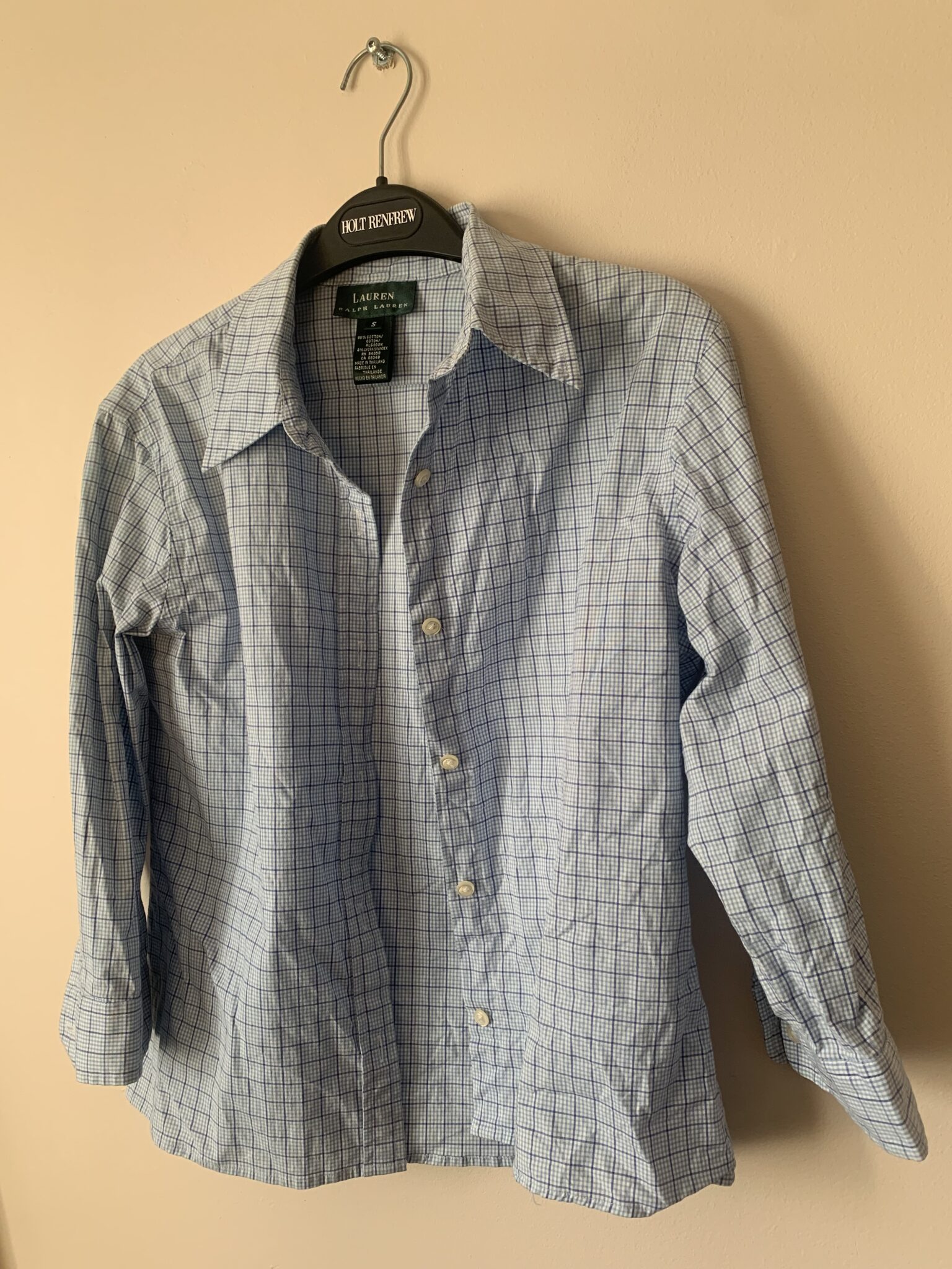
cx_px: 476
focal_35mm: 26
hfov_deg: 53.1
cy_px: 634
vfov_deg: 67.3
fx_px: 953
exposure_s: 1/121
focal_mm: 4.25
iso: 100
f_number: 1.8
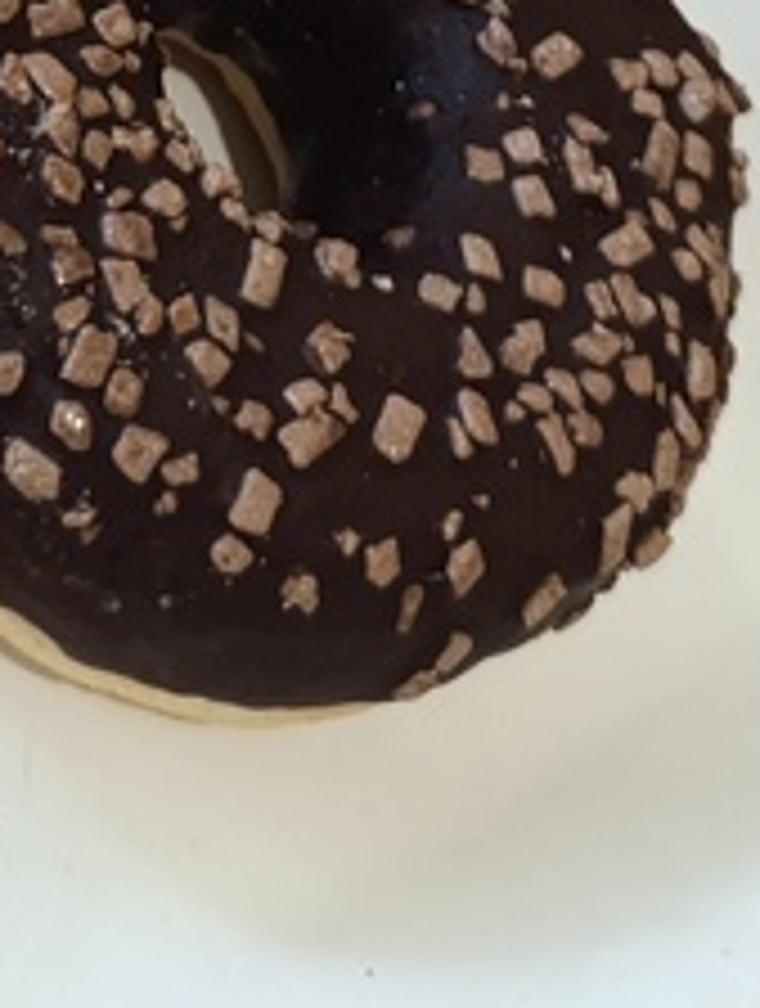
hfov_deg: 15.7
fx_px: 2741
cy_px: -558
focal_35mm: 94
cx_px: 166
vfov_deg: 18.2
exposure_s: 1/33.3
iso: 1250
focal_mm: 6.14
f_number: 1.6
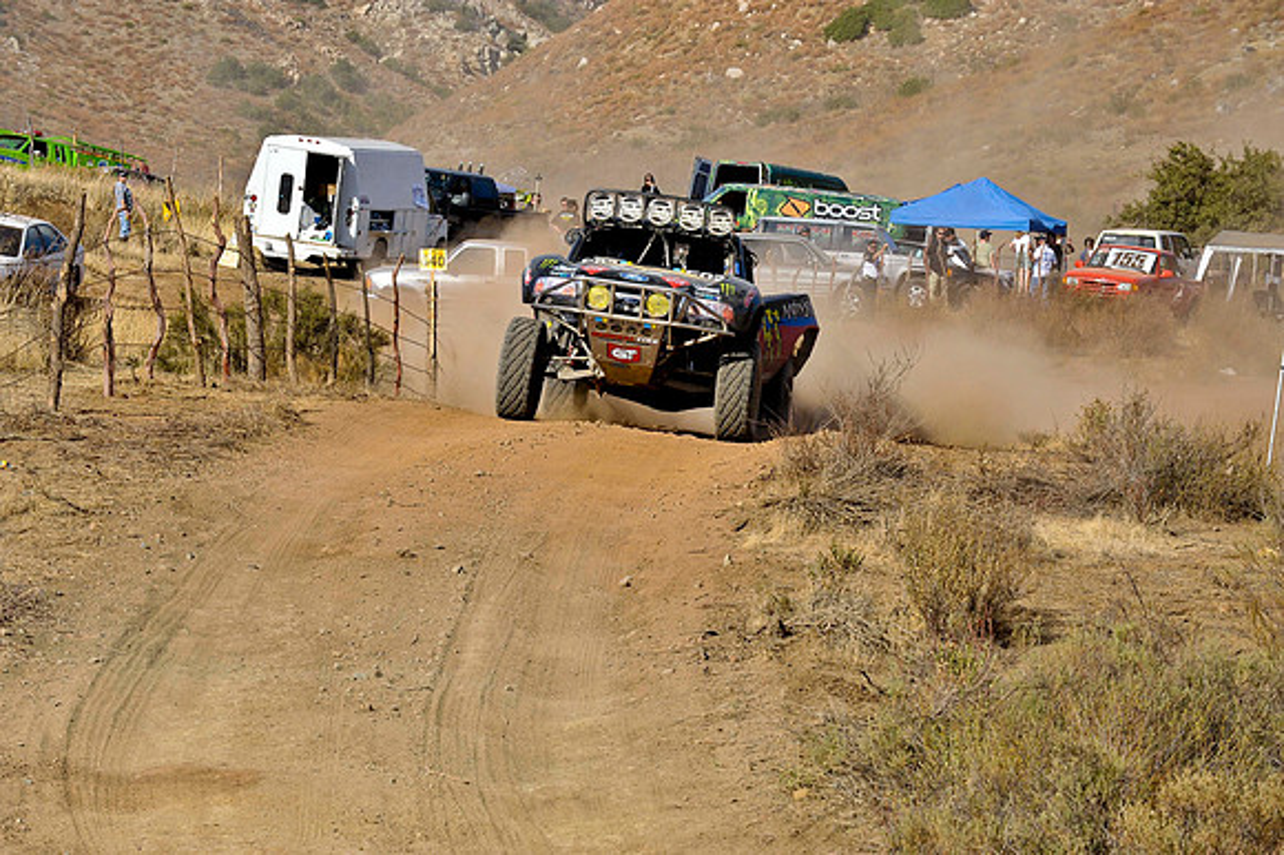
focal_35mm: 200
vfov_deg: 6.9
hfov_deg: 10.3
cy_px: 428
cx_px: 642
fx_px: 7129
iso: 640
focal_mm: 200
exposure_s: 1/500
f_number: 16
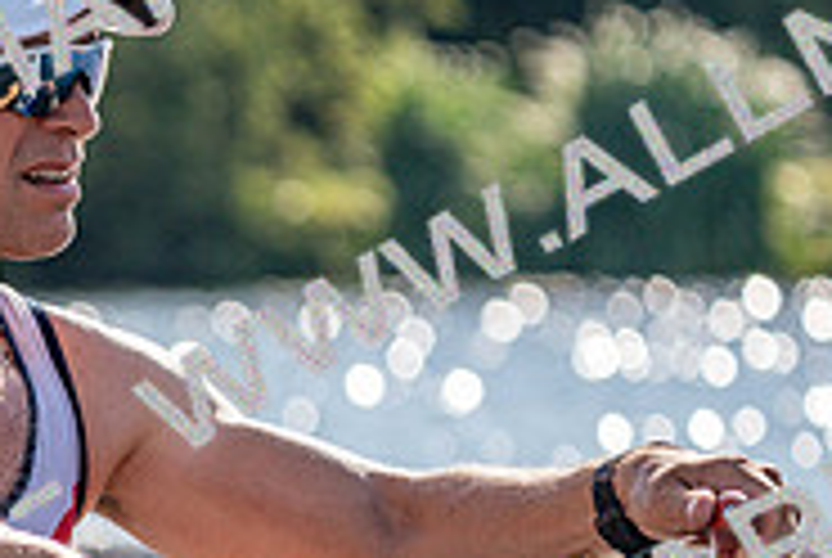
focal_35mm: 642
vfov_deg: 2.1
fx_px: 14861
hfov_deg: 3.2
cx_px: -193
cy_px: 524
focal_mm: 205
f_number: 5.6
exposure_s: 1/1600
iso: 250
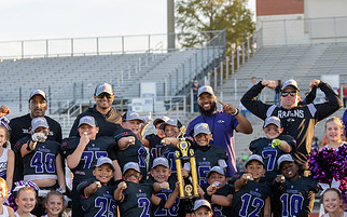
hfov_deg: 15.7
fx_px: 1257
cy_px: 187
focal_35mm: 133
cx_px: 225
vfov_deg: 9.8
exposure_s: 1/320
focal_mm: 70
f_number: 2.8
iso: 100
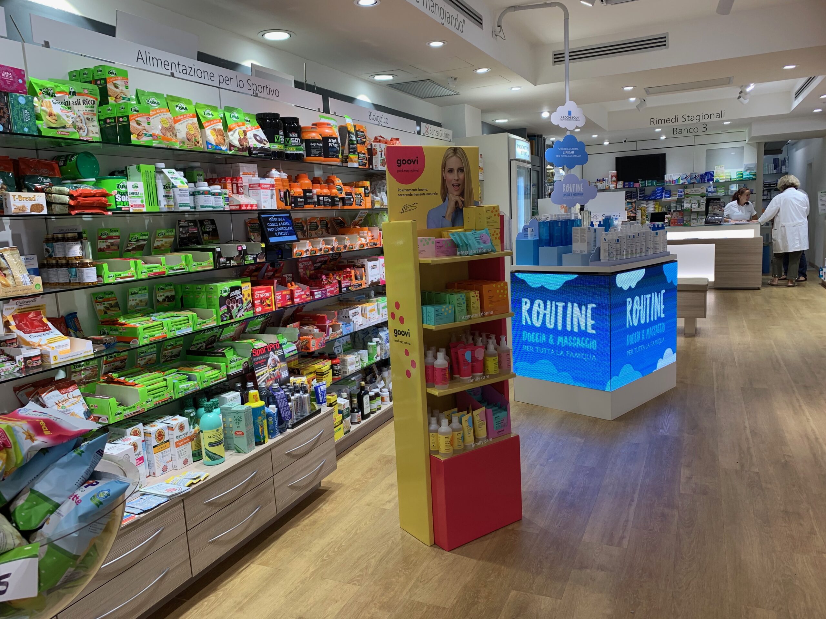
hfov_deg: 67.3
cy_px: 310
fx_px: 620
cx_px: 413
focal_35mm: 26
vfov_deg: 53.1
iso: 50
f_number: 1.8
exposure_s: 1/100
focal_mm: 4.25
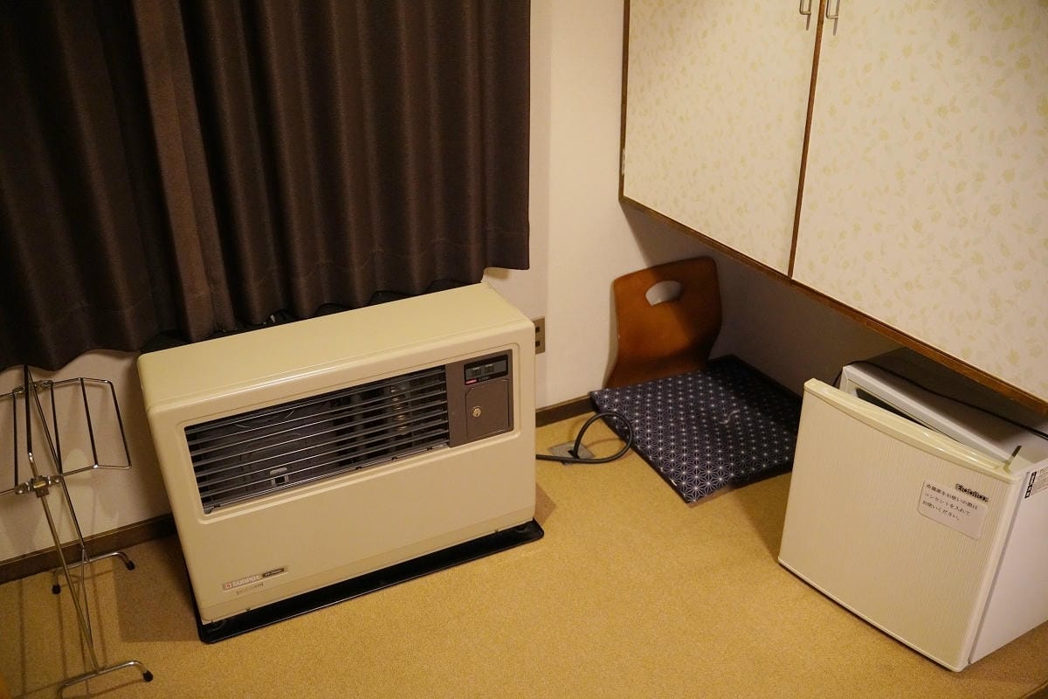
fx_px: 873
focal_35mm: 30
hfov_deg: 61.9
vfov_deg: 43.6
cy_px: 350
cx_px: 524
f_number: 2.8
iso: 8000
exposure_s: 1/160
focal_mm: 30
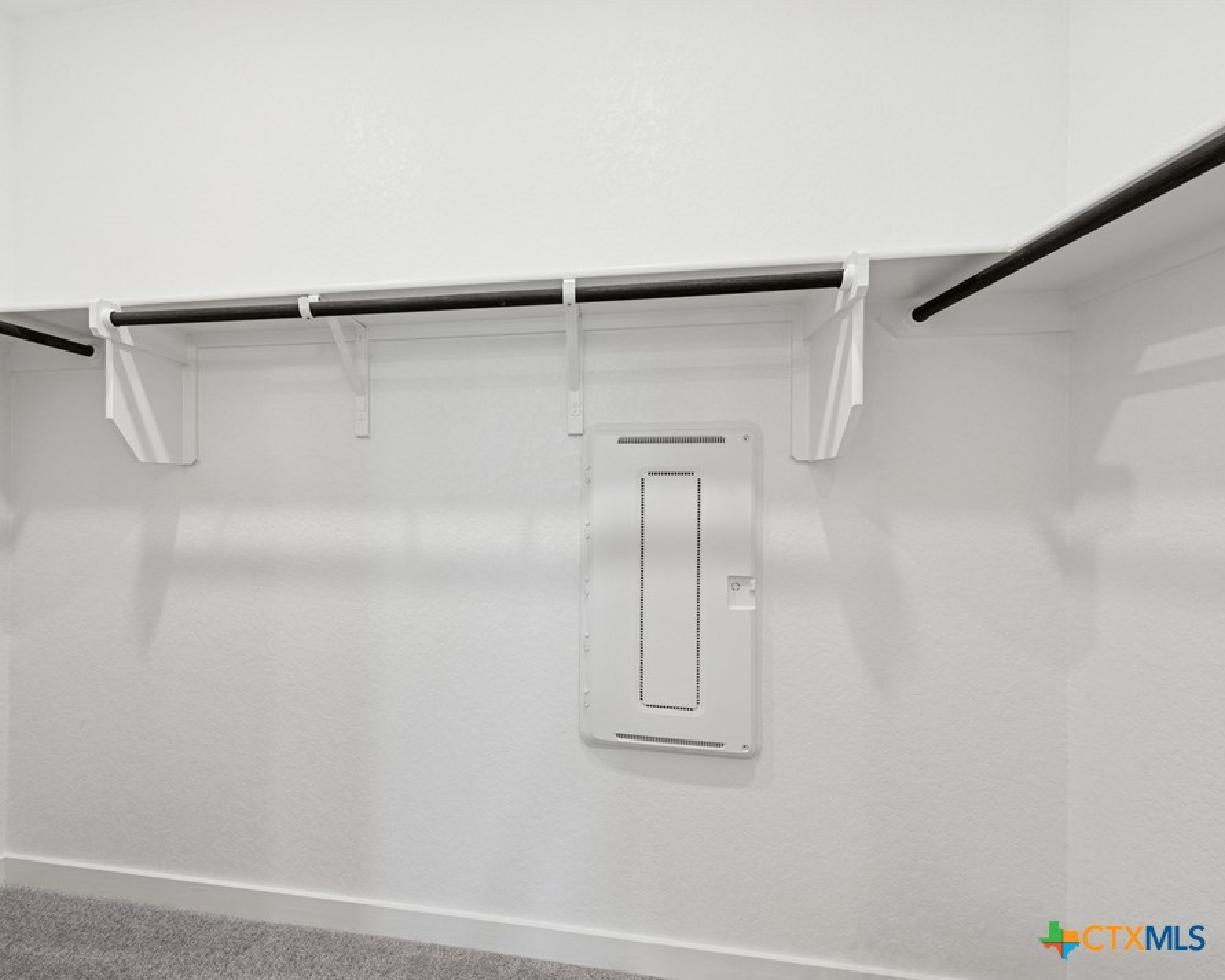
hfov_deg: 92.0
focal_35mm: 16
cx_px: 493
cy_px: 491
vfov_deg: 80.4
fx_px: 580
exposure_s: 1/8
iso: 100
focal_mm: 14
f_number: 8
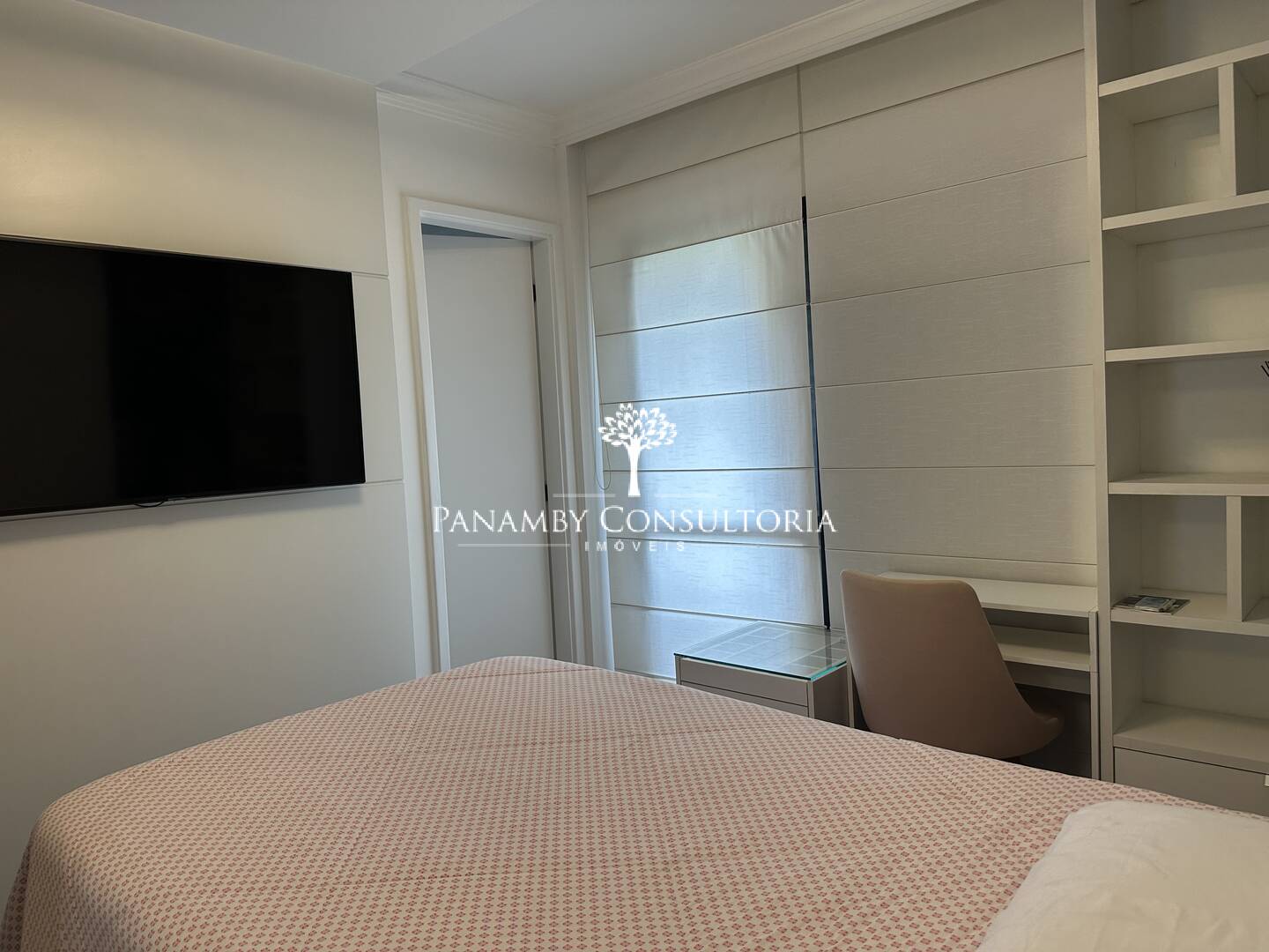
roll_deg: +2.8
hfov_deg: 71.6
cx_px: 634
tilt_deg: -3.4
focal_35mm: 24
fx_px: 880
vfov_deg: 56.8
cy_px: 476
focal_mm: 6.86
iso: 125
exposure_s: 1/60
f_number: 1.78
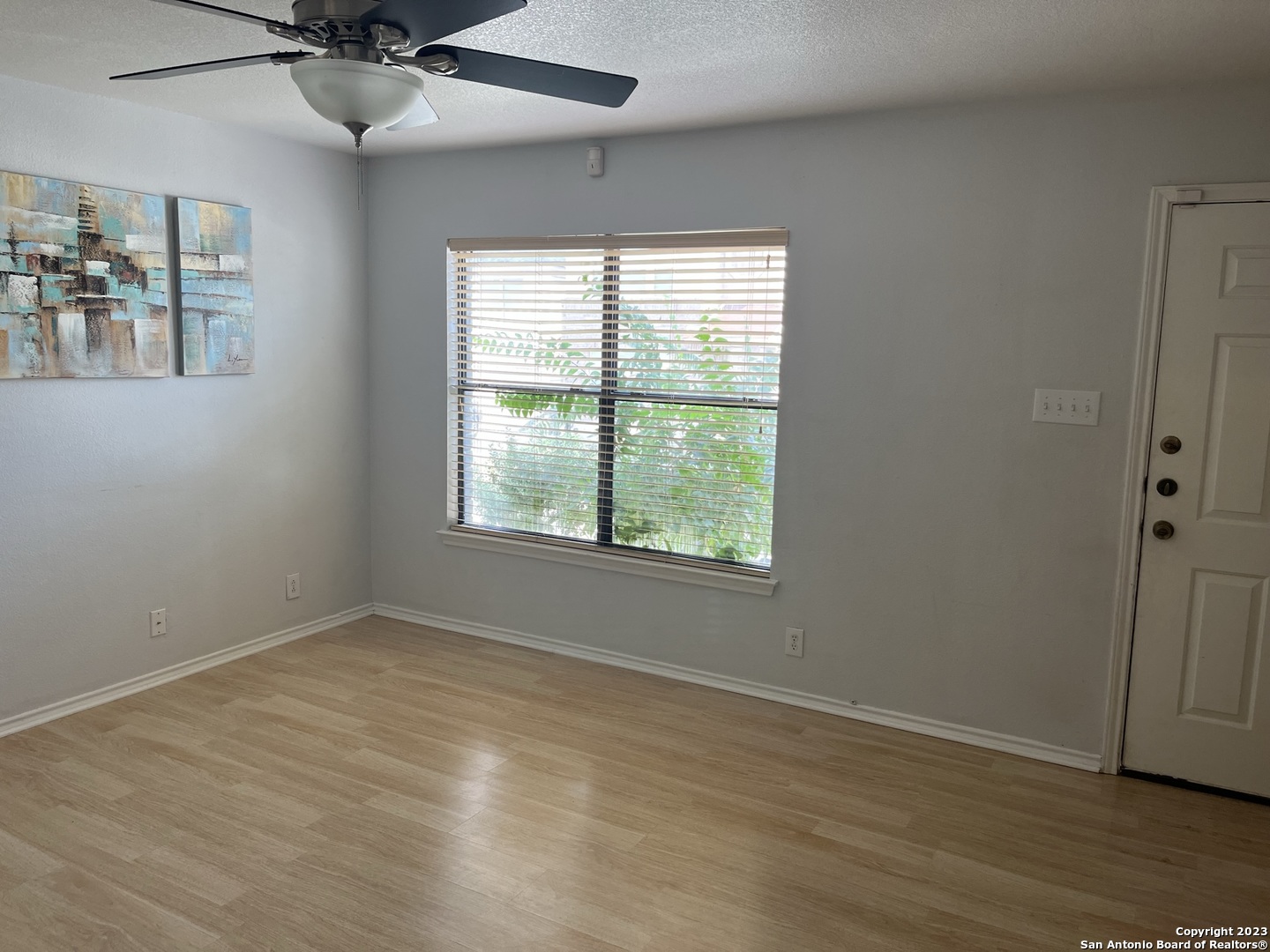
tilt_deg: -7.5
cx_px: 635
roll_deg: -1.0
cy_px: 476
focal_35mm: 26
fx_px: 954
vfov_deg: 53.1
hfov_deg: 67.3
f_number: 1.6
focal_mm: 5.1
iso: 64
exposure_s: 1/120
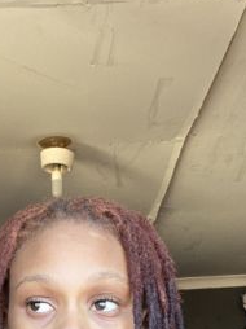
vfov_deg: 26.0
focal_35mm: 71
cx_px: 69
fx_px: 674
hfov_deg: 20.6
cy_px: 329
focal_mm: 2.71
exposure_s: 1/60
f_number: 2.2
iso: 125
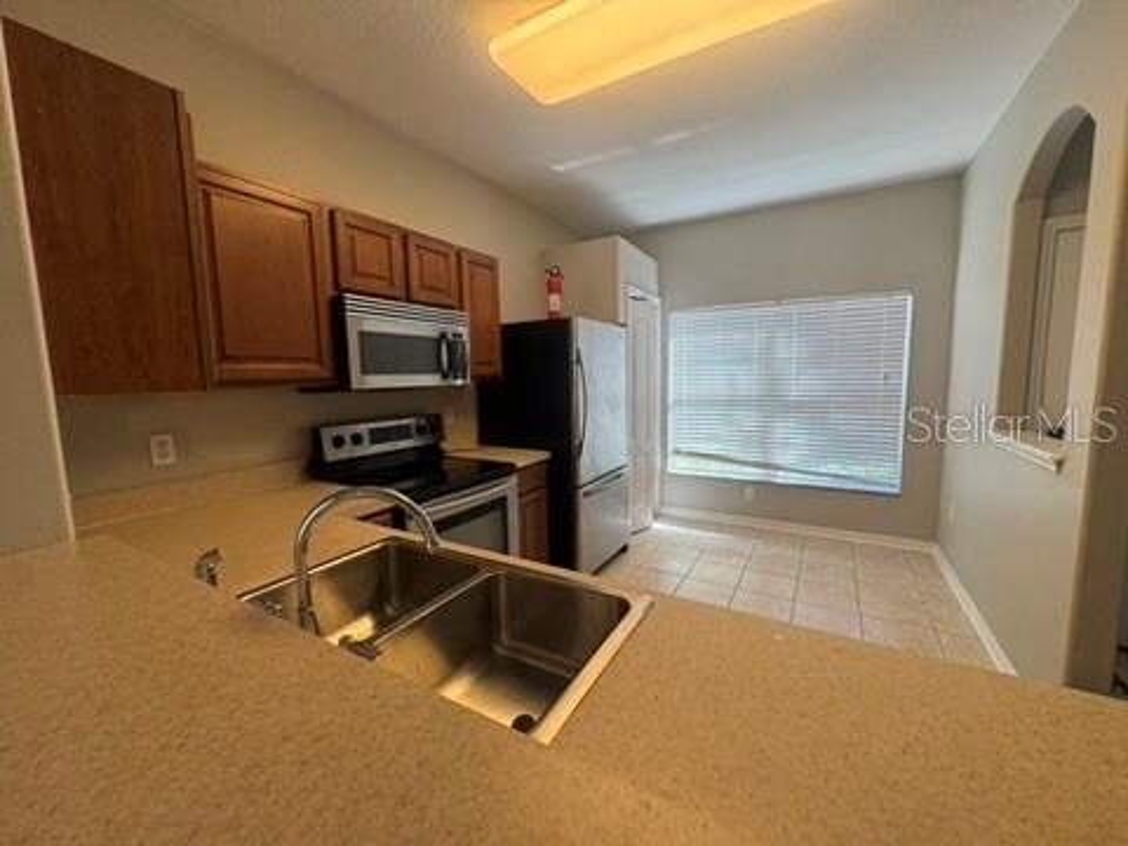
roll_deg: +1.5
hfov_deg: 102.1
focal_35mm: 14
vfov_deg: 85.7
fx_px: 456
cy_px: 423
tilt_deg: -6.7
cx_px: 564
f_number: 2.2
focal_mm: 2.22
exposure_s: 1/120
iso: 125
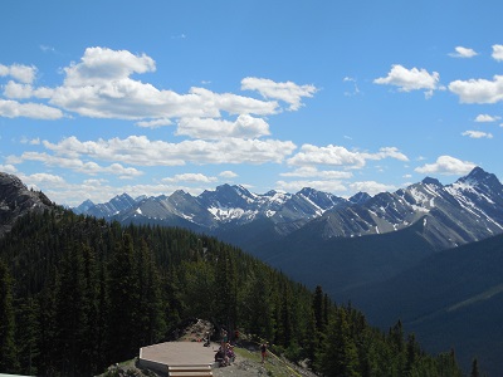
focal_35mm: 43
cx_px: 252
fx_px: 625
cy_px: 188
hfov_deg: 43.9
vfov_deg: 33.6
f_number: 7.8
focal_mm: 7.8
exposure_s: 1/400
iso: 125
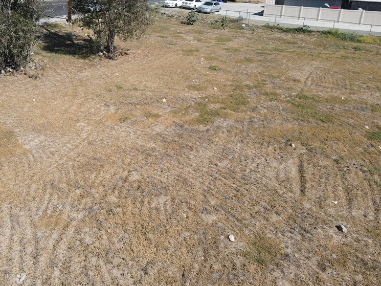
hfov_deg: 54.1
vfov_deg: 42.7
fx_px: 363
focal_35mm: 33
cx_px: 123
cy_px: 111
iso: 100
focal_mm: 4.5
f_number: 2.8
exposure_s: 1/640
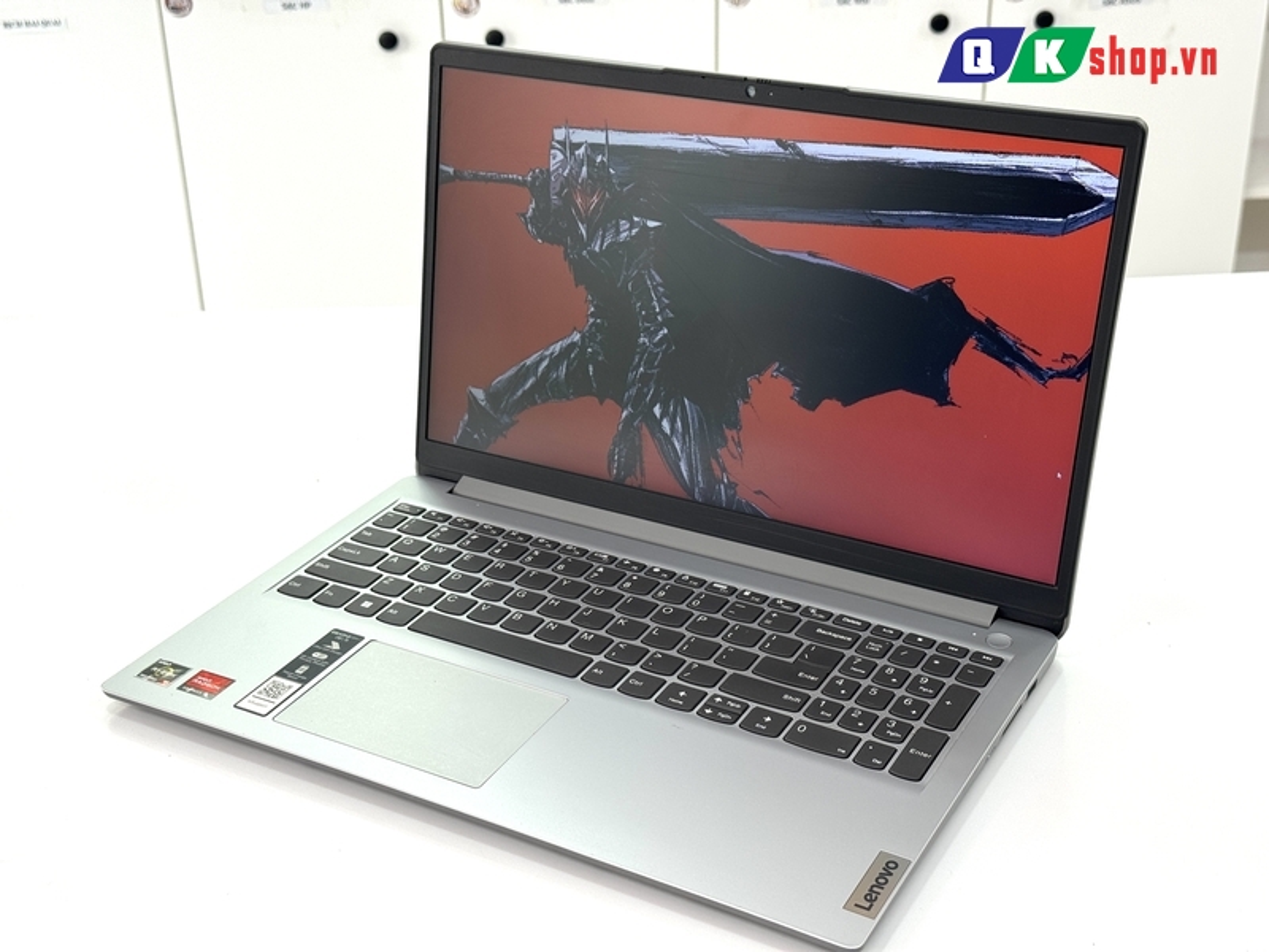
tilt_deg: -26.4
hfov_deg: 39.7
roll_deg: +2.2
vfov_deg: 30.3
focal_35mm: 48
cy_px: 476
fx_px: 1760
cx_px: 634
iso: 50
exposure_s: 1/121
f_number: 1.78
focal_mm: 6.76
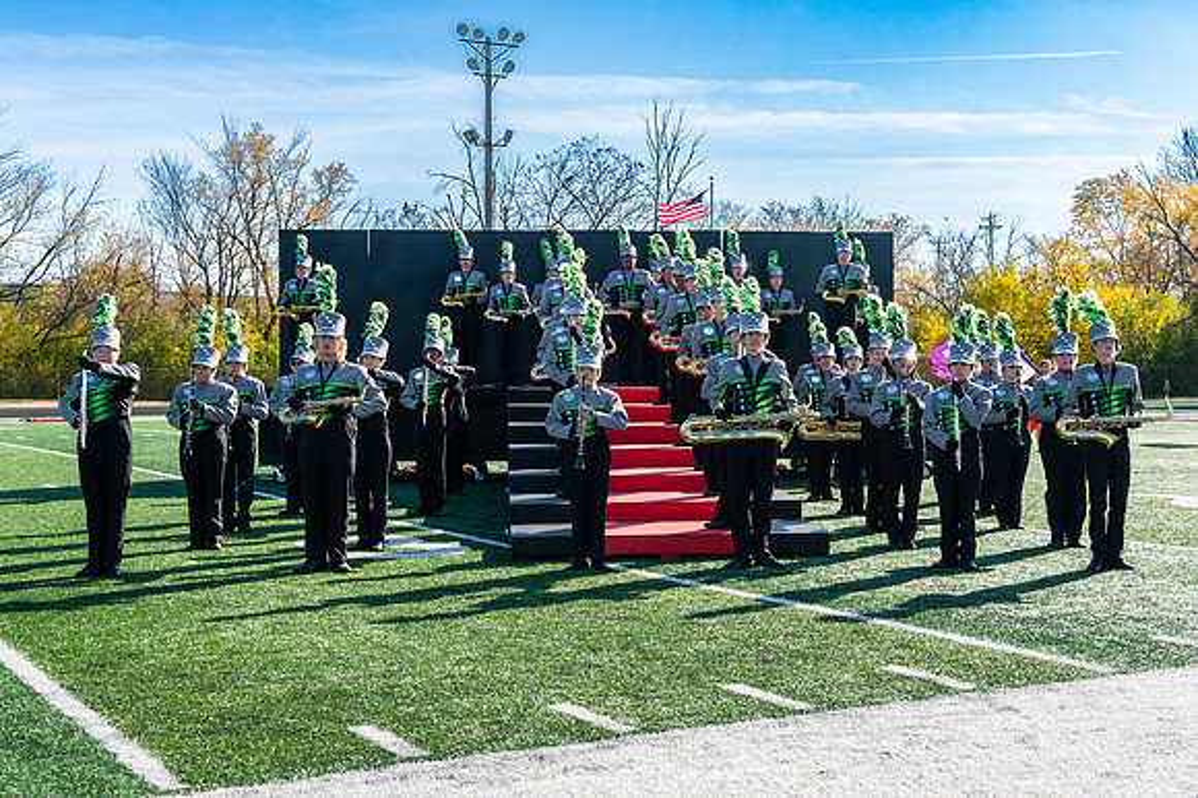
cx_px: 641
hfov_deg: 37.5
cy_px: 415
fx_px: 1766
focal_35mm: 53
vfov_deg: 25.4
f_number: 9
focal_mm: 38
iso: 400
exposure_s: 1/800
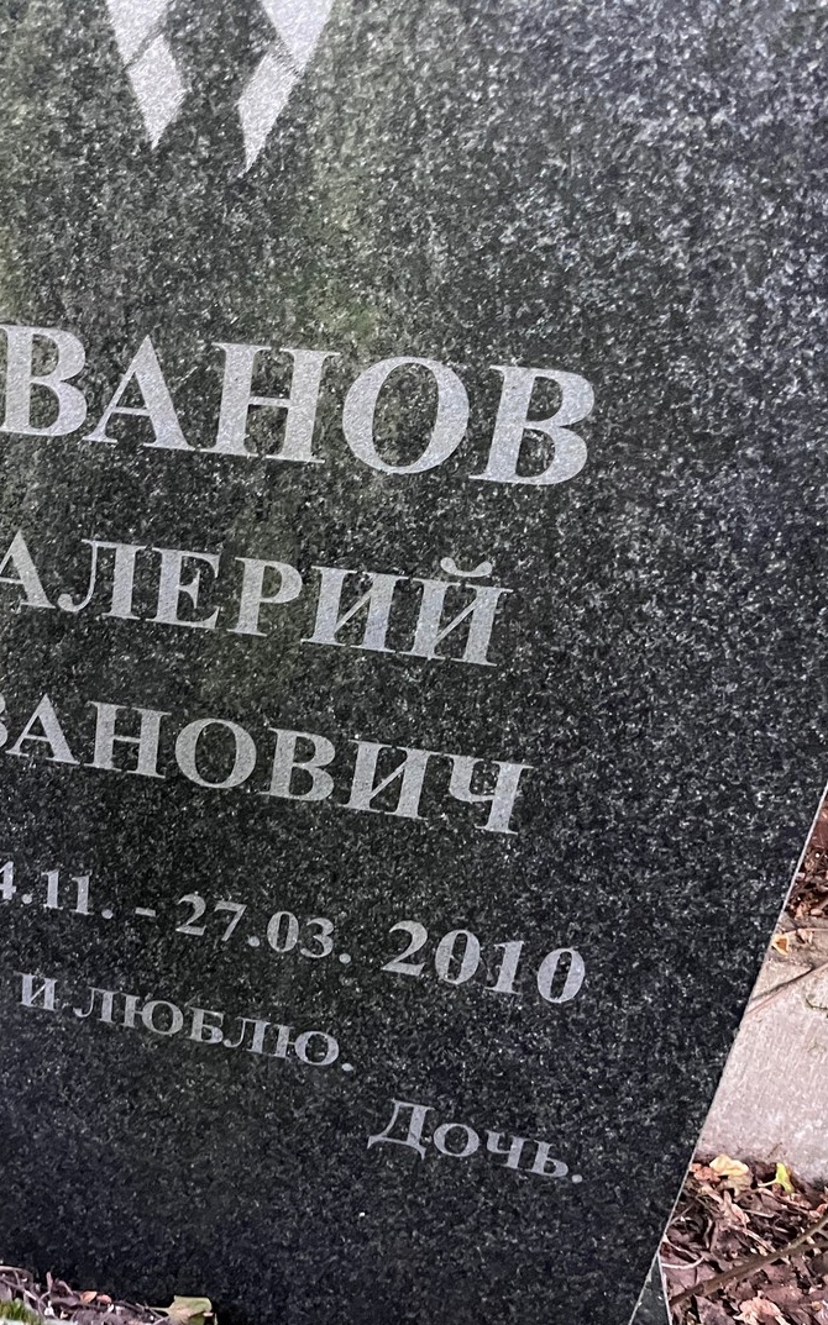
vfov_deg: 52.8
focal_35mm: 37
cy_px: 663
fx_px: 1337
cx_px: -15
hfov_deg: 31.6
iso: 500
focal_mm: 5.1
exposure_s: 1/40
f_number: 1.6
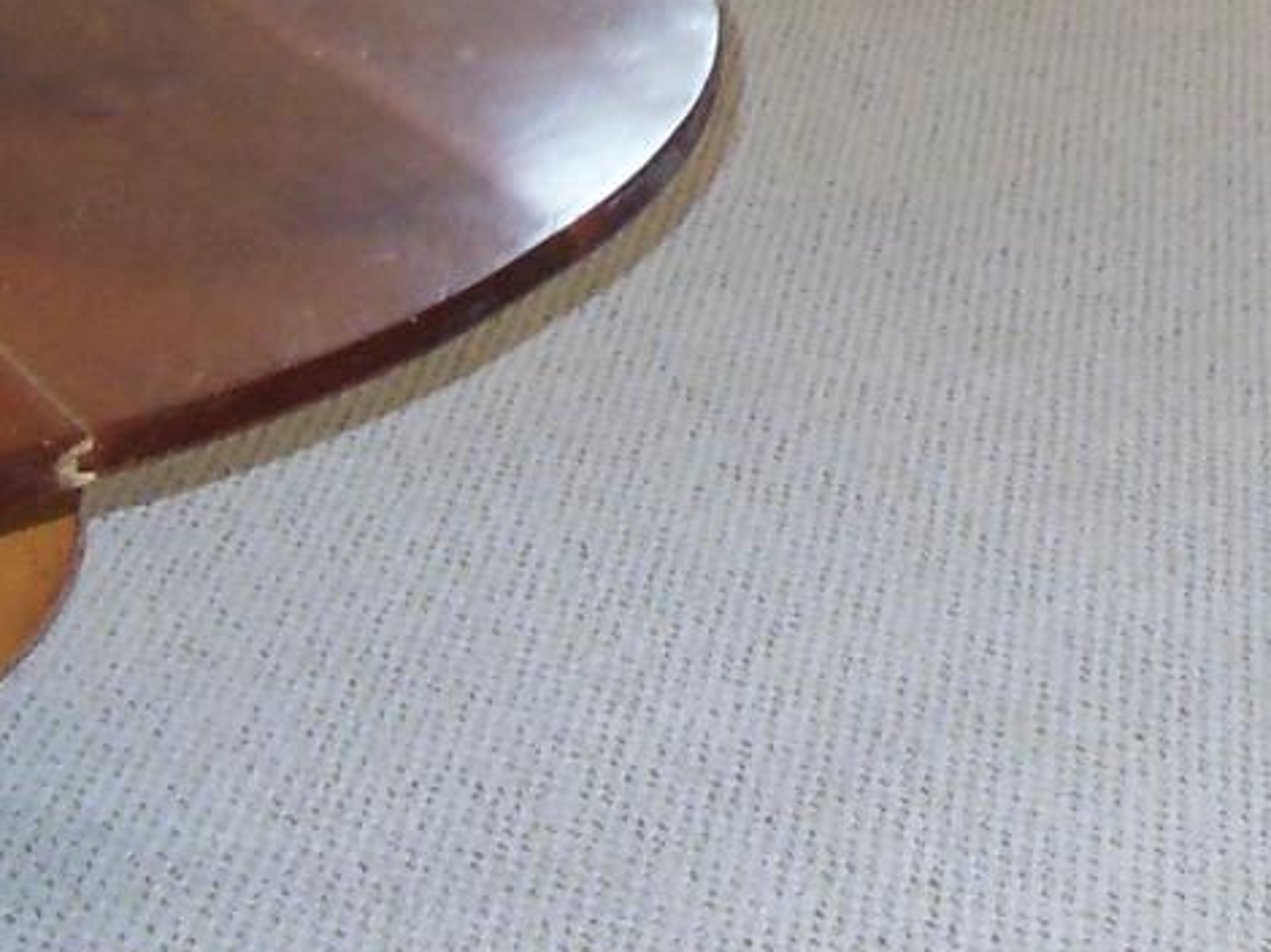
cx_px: 1682
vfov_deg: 12.6
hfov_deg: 16.9
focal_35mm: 109
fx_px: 4000
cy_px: -619
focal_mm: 4.5
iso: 320
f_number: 3.5
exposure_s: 1/25
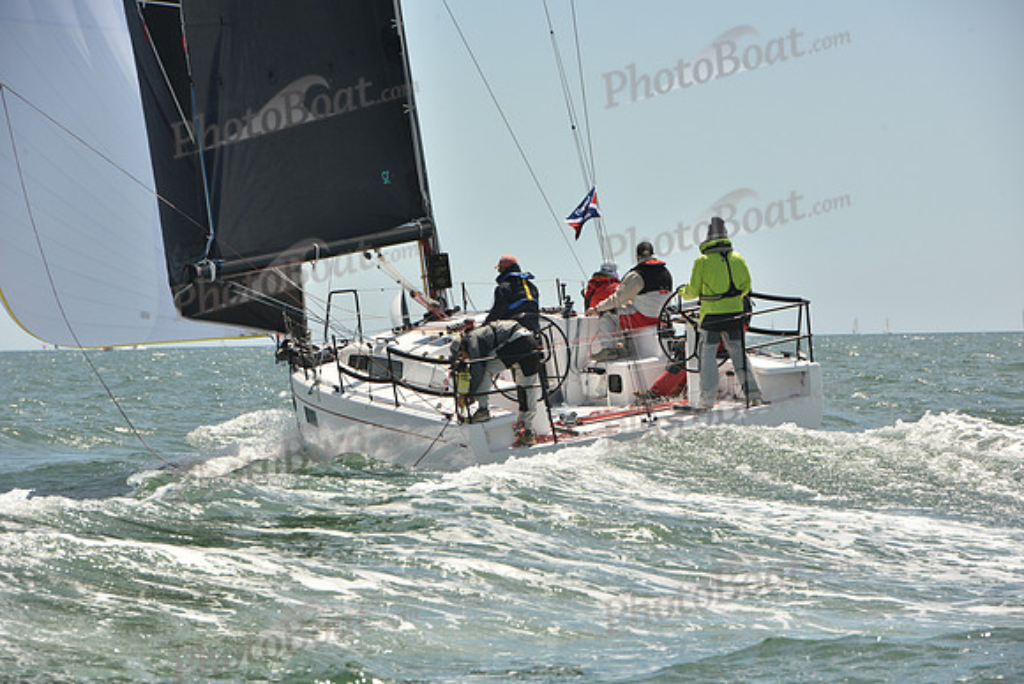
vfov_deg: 6.9
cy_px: 342
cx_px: 512
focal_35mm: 200
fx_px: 5690
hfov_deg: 10.3
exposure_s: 1/800
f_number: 11
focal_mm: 200
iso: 320
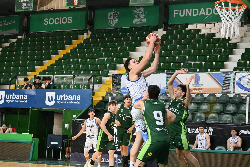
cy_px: 84
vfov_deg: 18.2
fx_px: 521
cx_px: 125
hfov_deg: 27.0
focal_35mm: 75
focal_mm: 50
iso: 4000
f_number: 4.5
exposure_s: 1/500
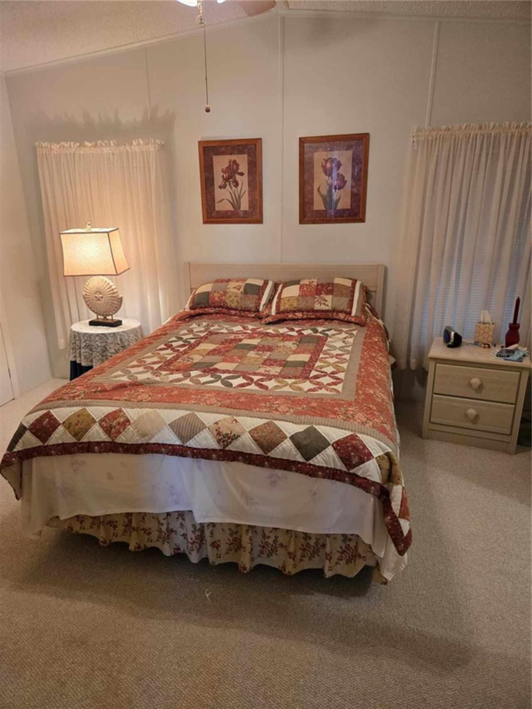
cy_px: 354
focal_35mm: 23
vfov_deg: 73.9
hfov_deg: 58.9
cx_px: 266
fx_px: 471
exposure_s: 1/120
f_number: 1.8
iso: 400
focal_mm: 5.4
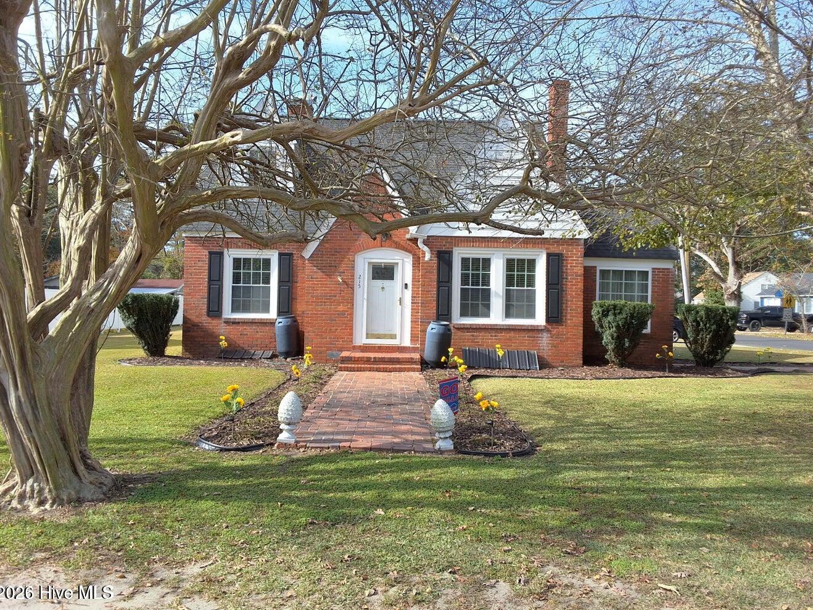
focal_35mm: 29
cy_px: 305
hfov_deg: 61.6
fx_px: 681
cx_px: 401
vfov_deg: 48.2
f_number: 1.9
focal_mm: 2.91
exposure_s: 1/883
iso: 32
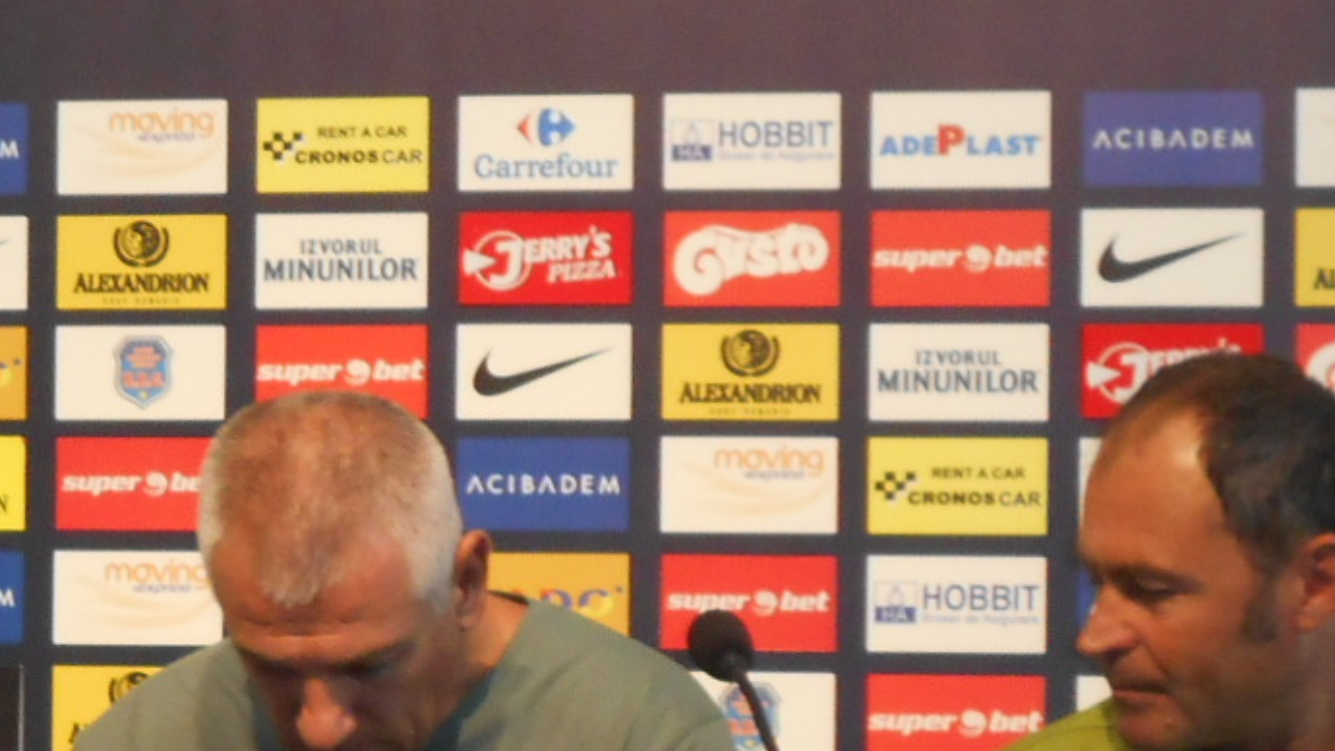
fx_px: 7362
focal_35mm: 208
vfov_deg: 5.8
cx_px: -422
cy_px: 664
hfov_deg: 10.1
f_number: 4.9
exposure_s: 1/60
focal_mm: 10
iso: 220
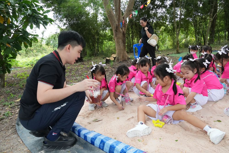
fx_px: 172
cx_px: 114
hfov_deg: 67.4
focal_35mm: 27
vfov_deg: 47.9
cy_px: 76
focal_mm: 18
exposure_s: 1/400
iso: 3200
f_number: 8
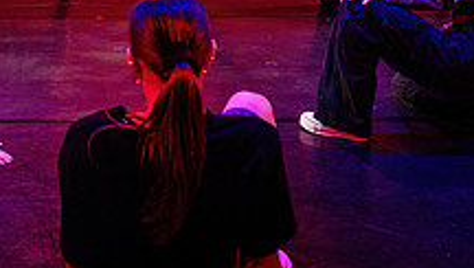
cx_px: 39
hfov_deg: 25.3
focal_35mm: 81
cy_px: 0
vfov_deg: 14.7
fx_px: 1019
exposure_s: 1/300
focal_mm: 24
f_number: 2.8
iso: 4000
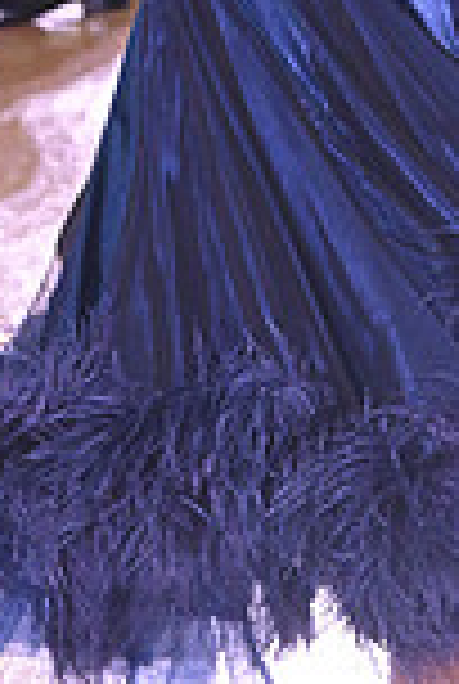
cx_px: 299
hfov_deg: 3.6
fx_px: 7253
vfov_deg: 5.4
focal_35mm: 381
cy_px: -324
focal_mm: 100
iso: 3200
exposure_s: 1/400
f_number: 5.6
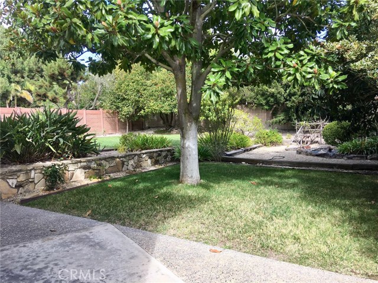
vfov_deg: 48.2
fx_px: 317
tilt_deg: -4.0
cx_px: 189
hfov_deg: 61.7
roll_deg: +1.6
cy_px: 142
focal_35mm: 29
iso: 25
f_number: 2.2
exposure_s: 1/363
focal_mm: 4.15
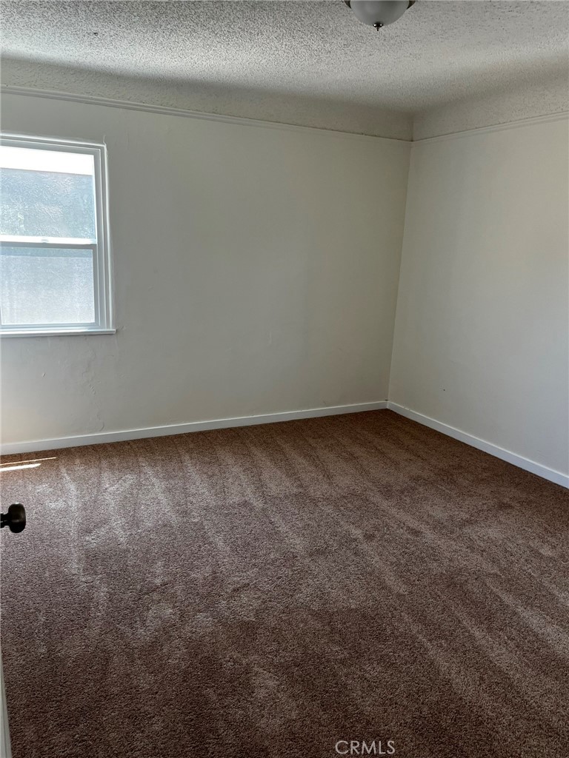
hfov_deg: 53.1
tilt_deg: -14.4
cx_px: 284
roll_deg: -1.8
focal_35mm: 26
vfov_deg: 67.3
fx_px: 570
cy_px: 379
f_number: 1.6
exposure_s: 1/111
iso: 125
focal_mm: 5.1
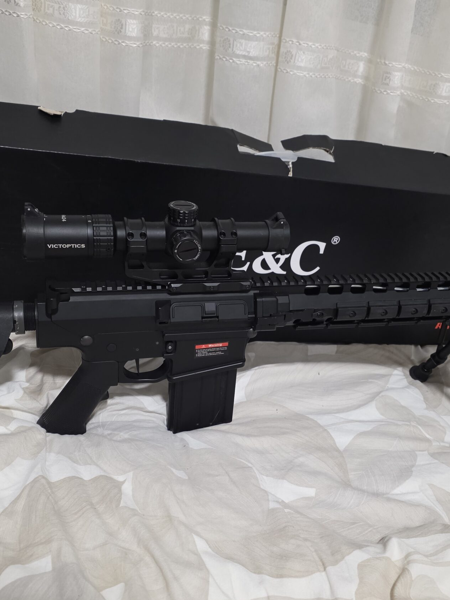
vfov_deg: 52.6
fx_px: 607
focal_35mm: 35
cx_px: 234
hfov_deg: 40.7
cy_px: 312
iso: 640
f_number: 1.7
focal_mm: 6.3
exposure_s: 1/100
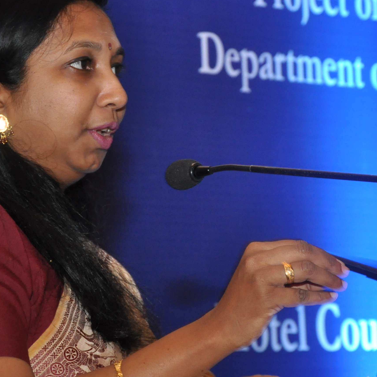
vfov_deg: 10.6
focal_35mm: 165
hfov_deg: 10.6
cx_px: 212
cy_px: 194
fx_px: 2033
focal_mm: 52
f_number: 5.6
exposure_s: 1/25
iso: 1000
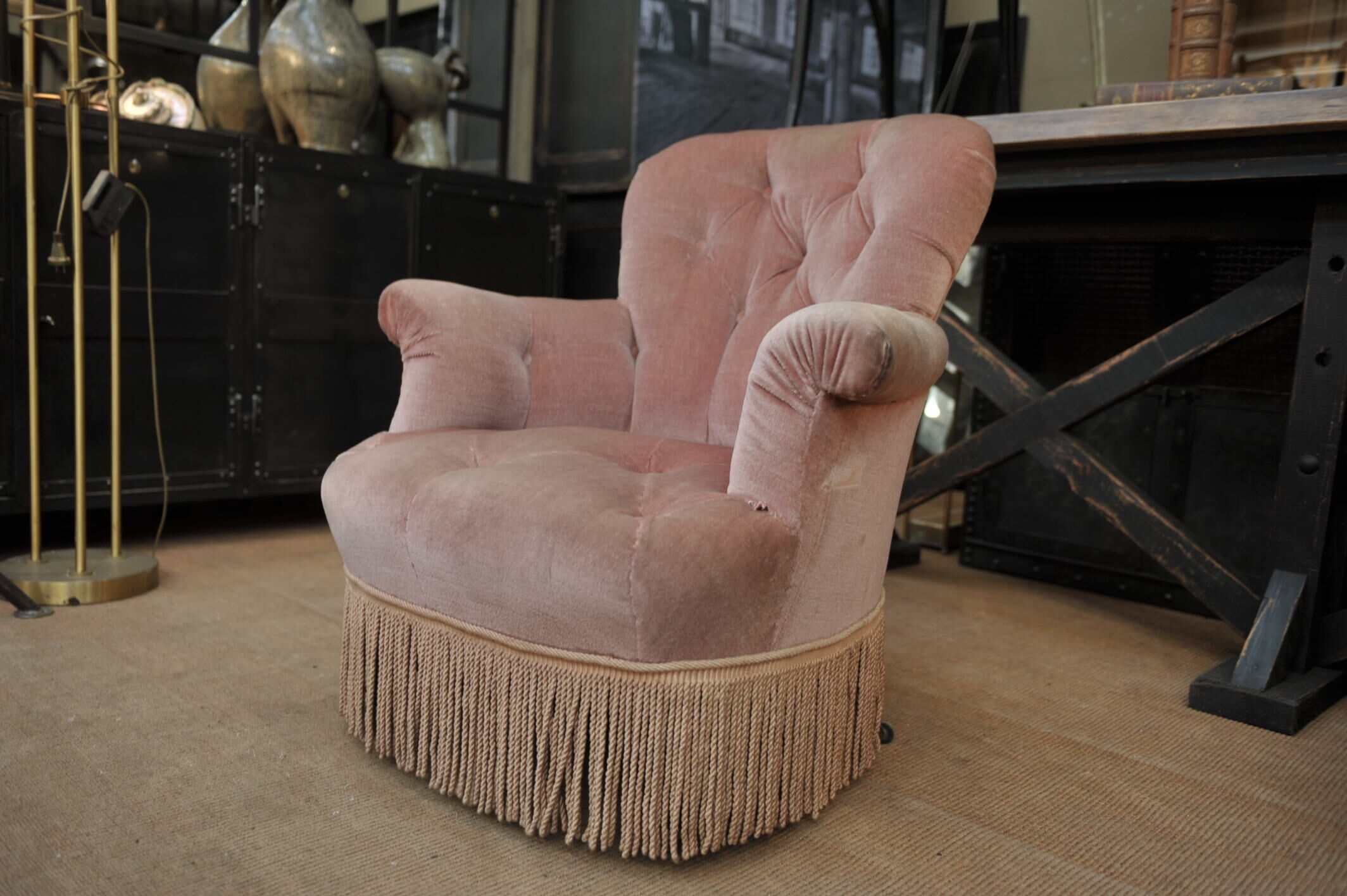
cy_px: 448
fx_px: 1084
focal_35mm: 29
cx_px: 674
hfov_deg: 63.7
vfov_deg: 44.9
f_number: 3.2
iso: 200
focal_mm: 29
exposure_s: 1/50
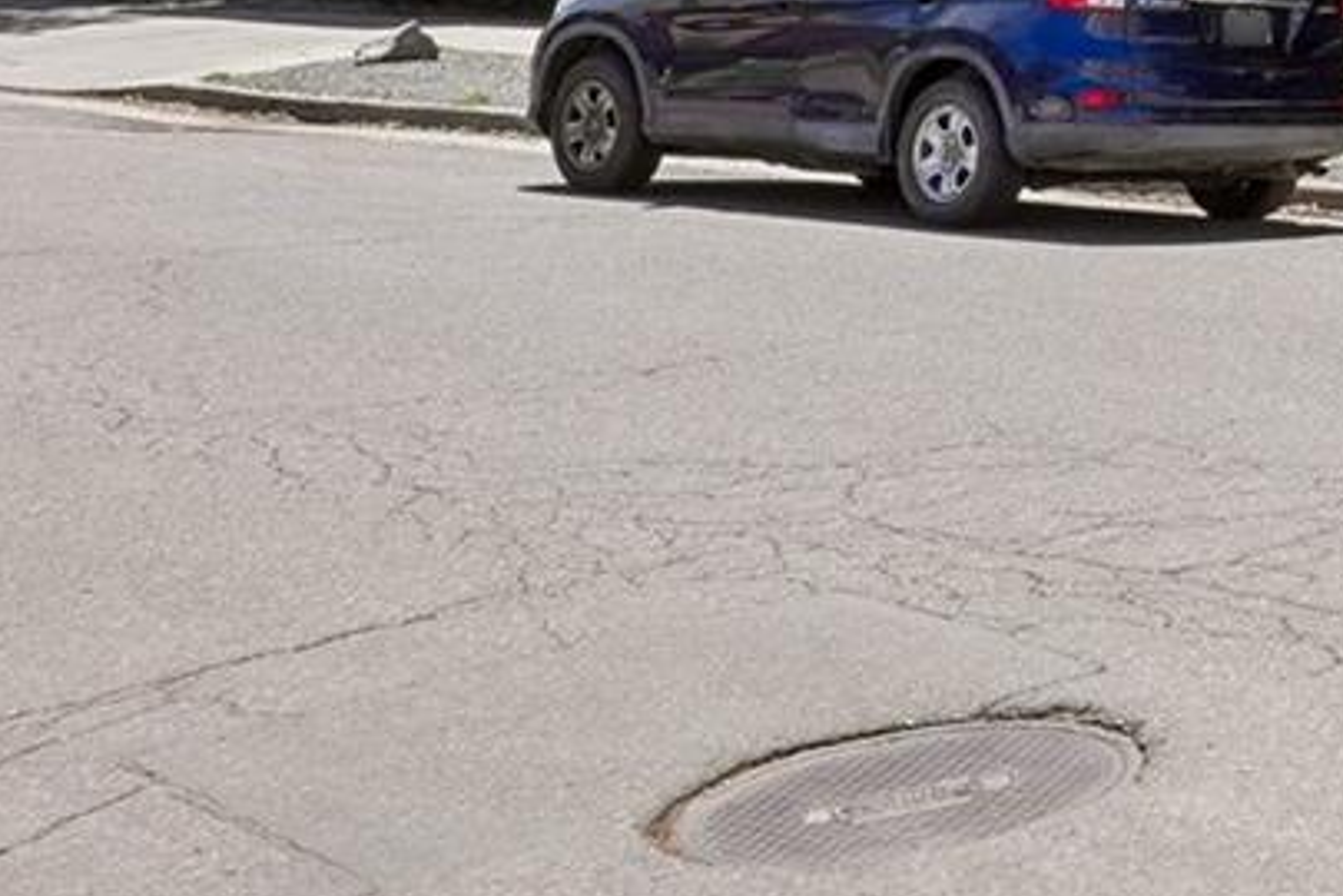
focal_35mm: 77
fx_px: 2871
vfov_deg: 15.7
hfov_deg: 19.2
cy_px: -604
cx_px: 2480
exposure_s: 1/200
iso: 100
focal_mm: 13
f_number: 8
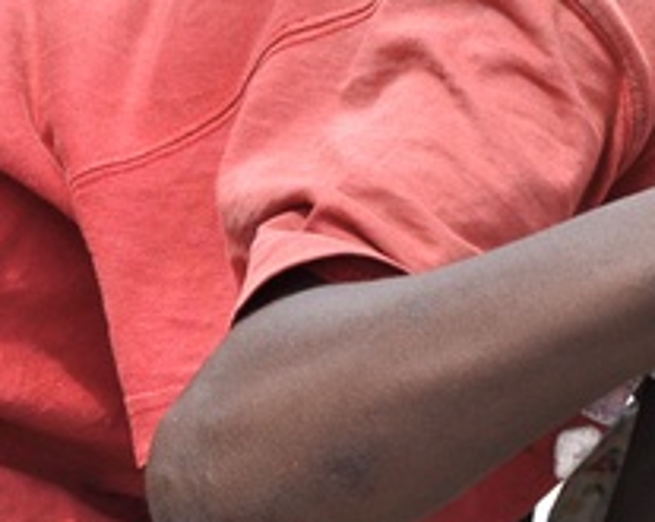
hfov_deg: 7.8
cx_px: 1009
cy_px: -55
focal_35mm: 243
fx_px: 4704
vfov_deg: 6.3
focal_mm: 42
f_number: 9
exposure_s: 1/320
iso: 200
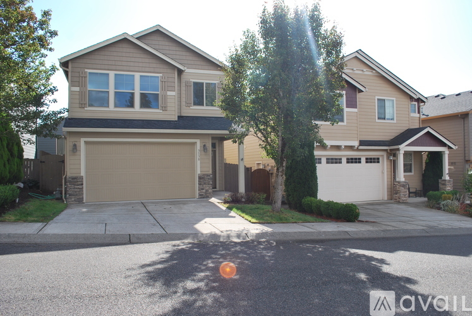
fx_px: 354
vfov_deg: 48.0
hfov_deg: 67.3
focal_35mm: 27
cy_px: 158
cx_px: 236
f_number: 6.3
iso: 100
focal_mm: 18
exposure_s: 1/160
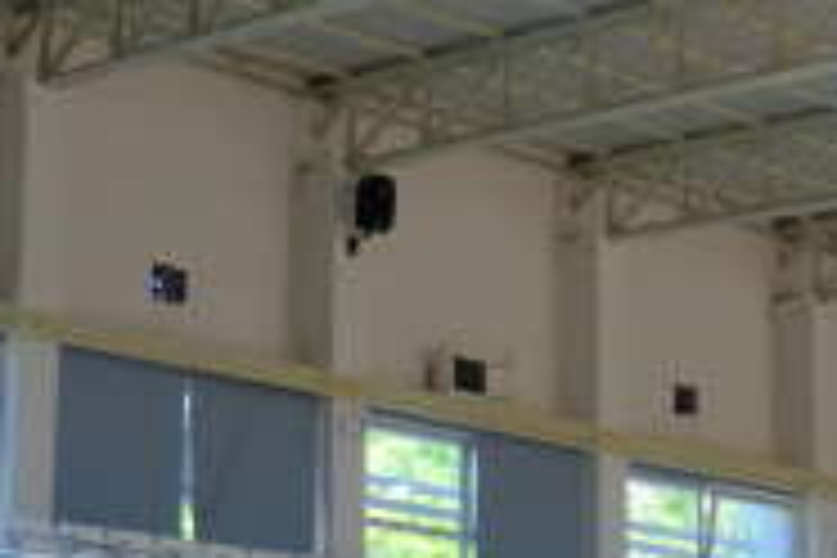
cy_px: 477
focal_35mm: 117
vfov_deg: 11.7
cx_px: 860
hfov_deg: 17.1
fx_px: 2720
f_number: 3.6
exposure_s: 1/1250
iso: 3200
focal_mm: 20.5
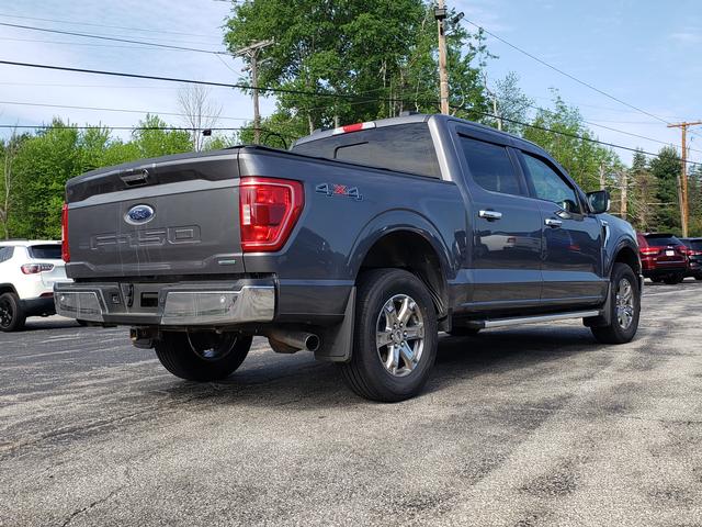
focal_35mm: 26
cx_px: 351
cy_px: 264
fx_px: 527
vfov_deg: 53.1
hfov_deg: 67.3
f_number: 2.4
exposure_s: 1/732
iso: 50
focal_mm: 4.3
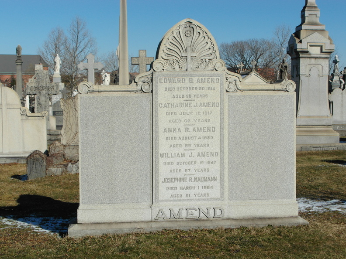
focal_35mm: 64
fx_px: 640
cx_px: 173
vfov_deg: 22.9
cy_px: 130
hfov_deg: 30.3
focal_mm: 11.4
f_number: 4.5
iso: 100
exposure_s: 1/1500
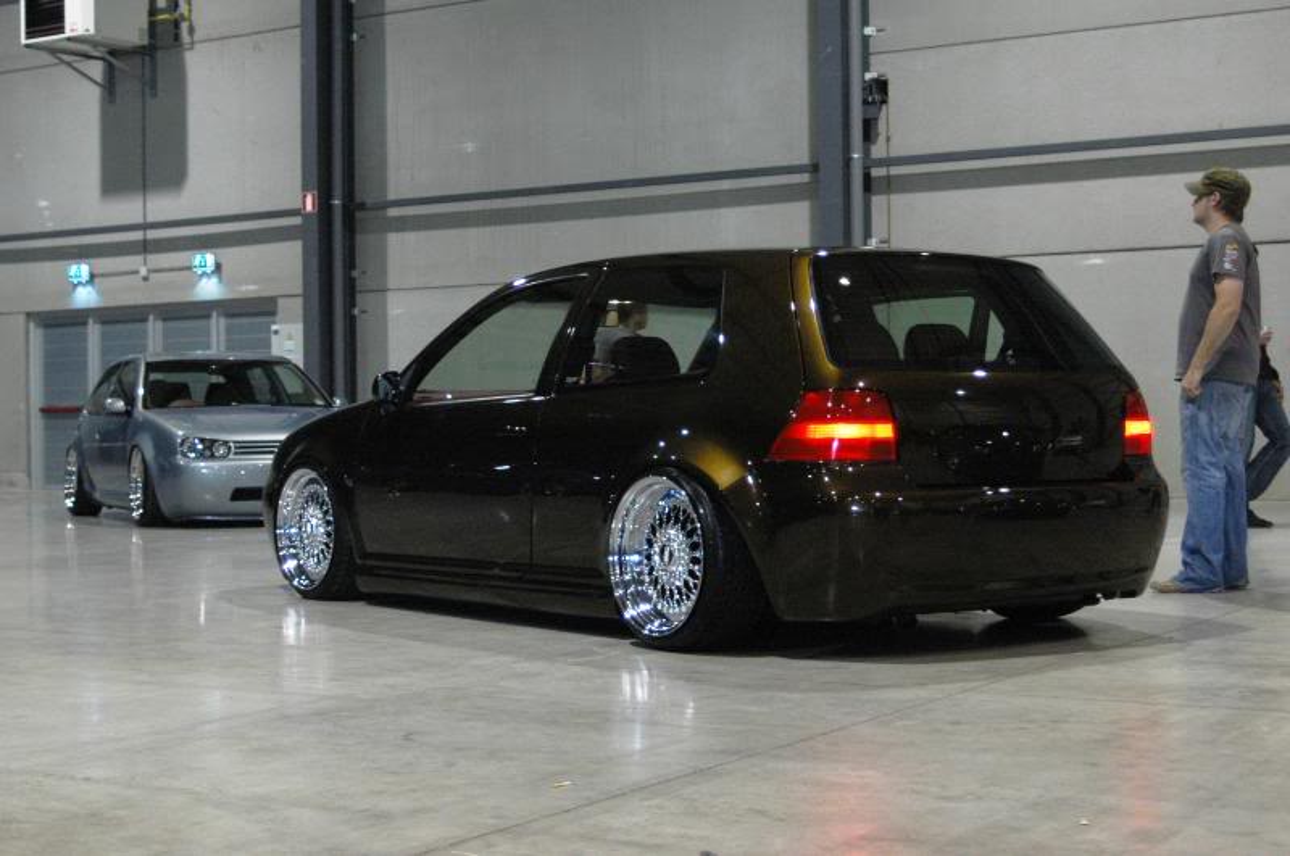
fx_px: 2040
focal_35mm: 57
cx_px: 645
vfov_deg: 23.7
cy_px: 428
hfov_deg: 35.1
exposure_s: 1/30
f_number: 4
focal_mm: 38
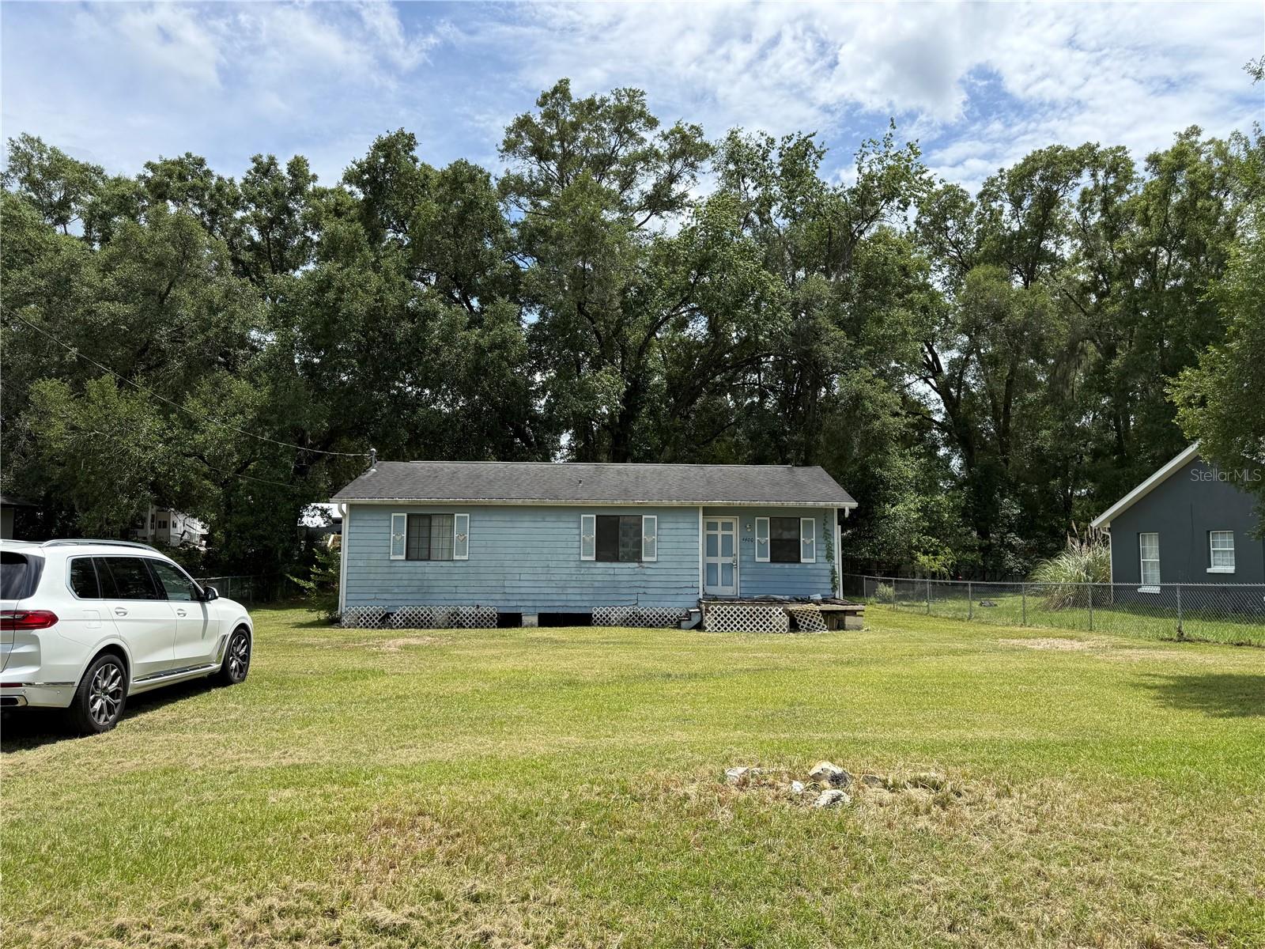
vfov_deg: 56.8
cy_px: 474
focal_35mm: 24
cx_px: 632
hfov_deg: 71.6
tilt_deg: +5.2
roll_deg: -0.8
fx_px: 877
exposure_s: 1/4167
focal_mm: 6.76
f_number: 1.78
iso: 100
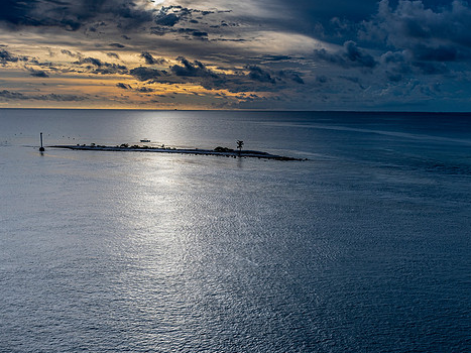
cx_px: 271
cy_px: 187
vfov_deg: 34.3
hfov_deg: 44.7
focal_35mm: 42
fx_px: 571
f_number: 8
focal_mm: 24
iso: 64
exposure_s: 1/200
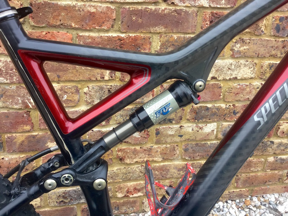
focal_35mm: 31
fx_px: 258
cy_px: 108
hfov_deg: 58.4
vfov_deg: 45.4
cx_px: 144
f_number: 2.4
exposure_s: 1/100
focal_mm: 3.3
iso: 25
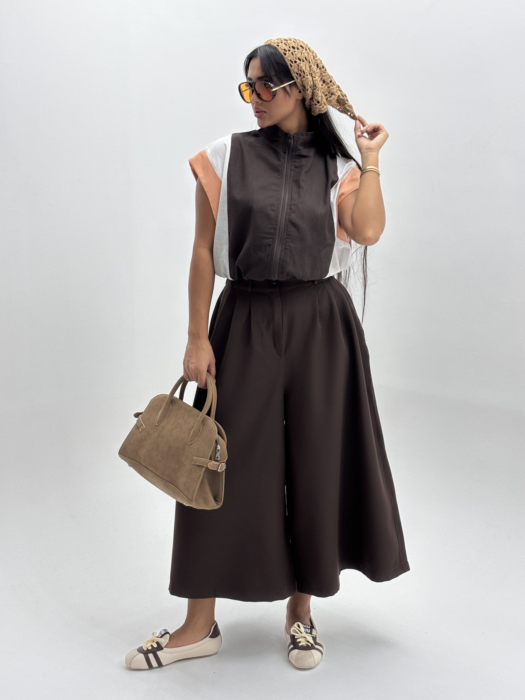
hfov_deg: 28.0
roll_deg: +0.8
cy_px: 350
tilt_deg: -8.7
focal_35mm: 52
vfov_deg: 36.8
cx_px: 262
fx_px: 1052
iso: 32
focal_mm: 5.96
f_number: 1.6
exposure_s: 1/608
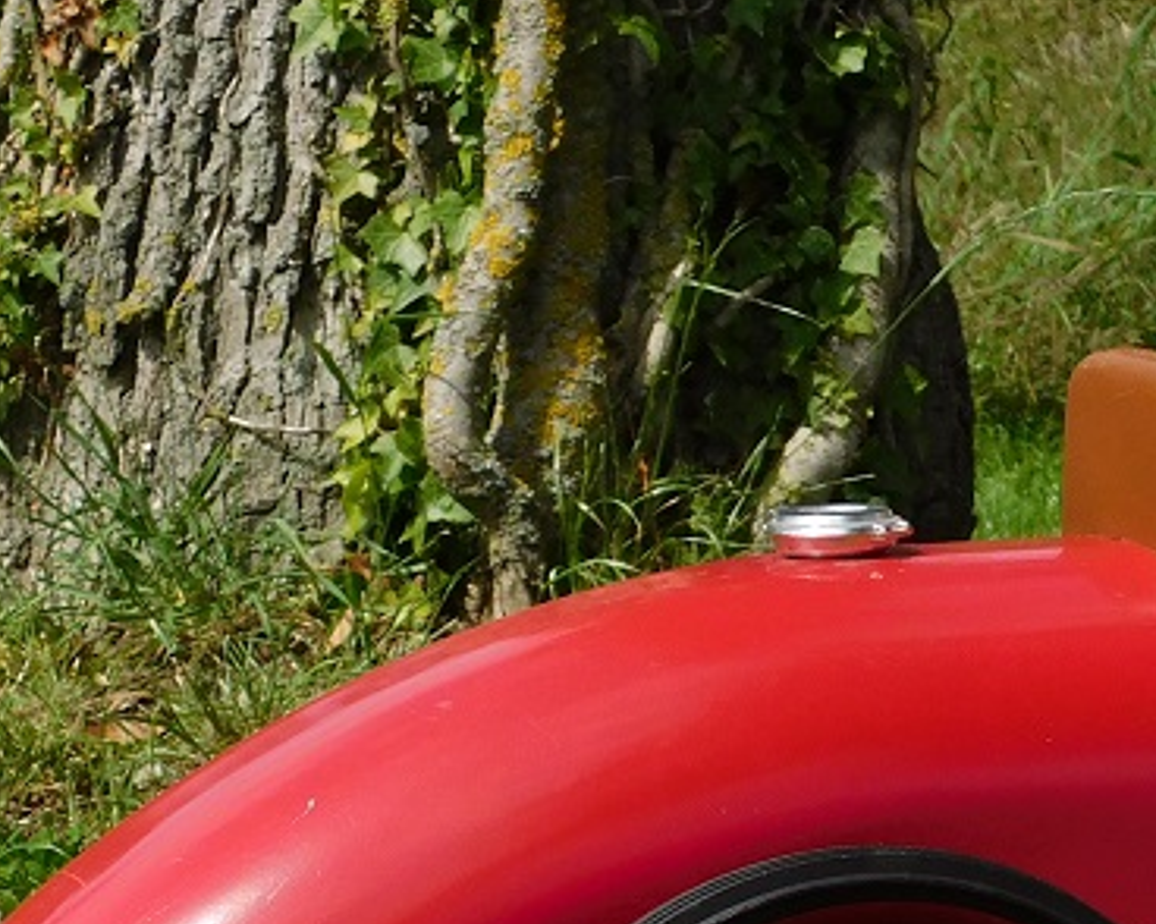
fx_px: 5334
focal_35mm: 156
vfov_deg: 9.9
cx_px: 1432
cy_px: 817
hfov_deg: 12.1
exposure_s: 1/1250
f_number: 3.8
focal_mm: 9
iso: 125
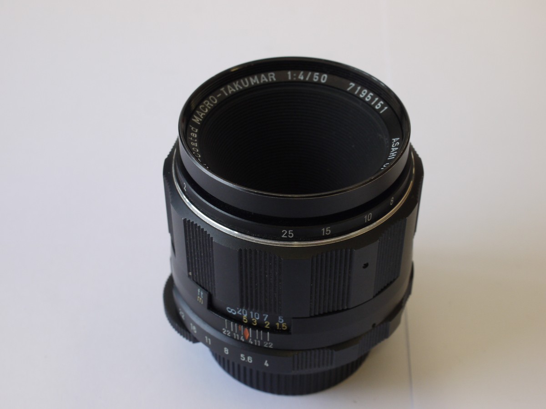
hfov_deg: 32.2
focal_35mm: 60
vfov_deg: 24.4
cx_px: 273
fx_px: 946
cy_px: 204
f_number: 9
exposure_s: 1/15
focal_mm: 30
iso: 400
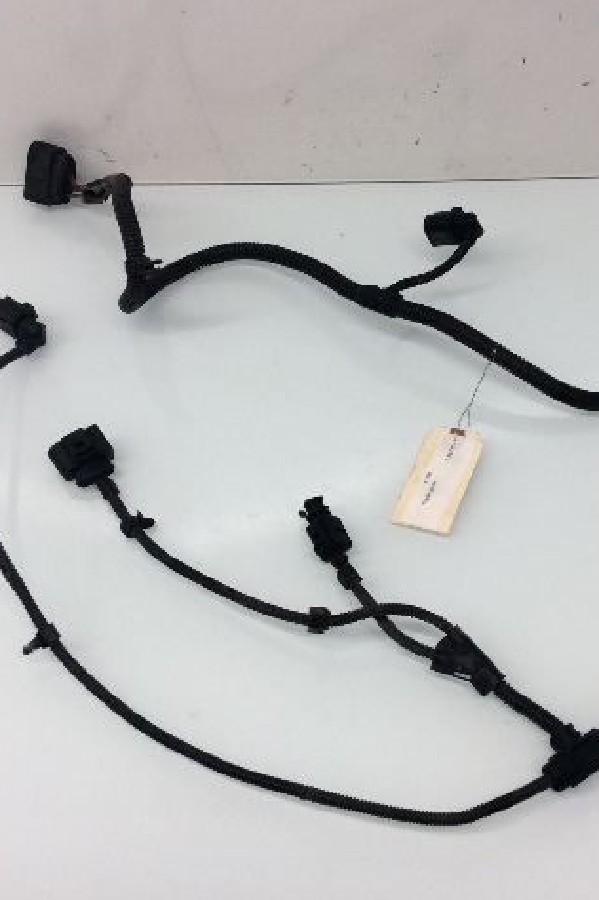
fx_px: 1124
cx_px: 346
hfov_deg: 29.8
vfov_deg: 43.6
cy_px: 451
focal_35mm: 45
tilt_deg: -53.8
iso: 64
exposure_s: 1/120
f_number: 2.4
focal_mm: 3.3
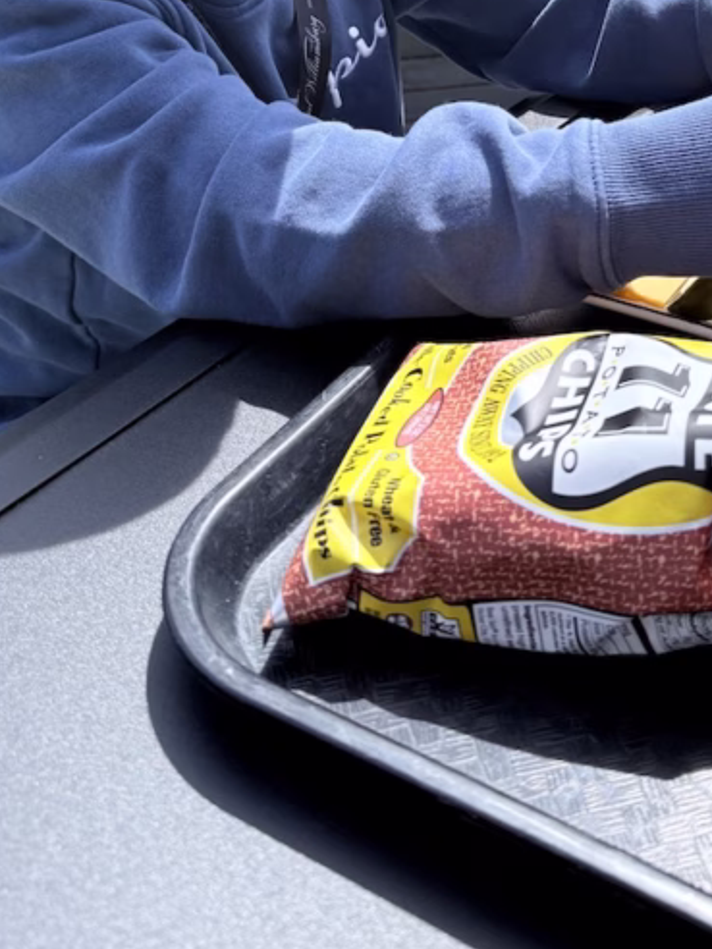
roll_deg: -0.2
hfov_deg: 28.7
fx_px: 1371
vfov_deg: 35.5
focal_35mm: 50
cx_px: 533
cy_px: 64
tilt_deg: -22.7
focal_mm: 6.76
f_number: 1.78
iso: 100
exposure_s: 1/2611
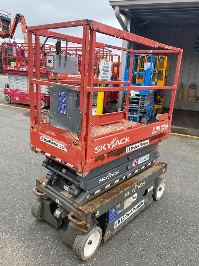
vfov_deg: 65.3
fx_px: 207
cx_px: 99
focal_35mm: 27
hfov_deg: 51.3
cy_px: 137
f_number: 1.8
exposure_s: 1/349
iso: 32
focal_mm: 4.25
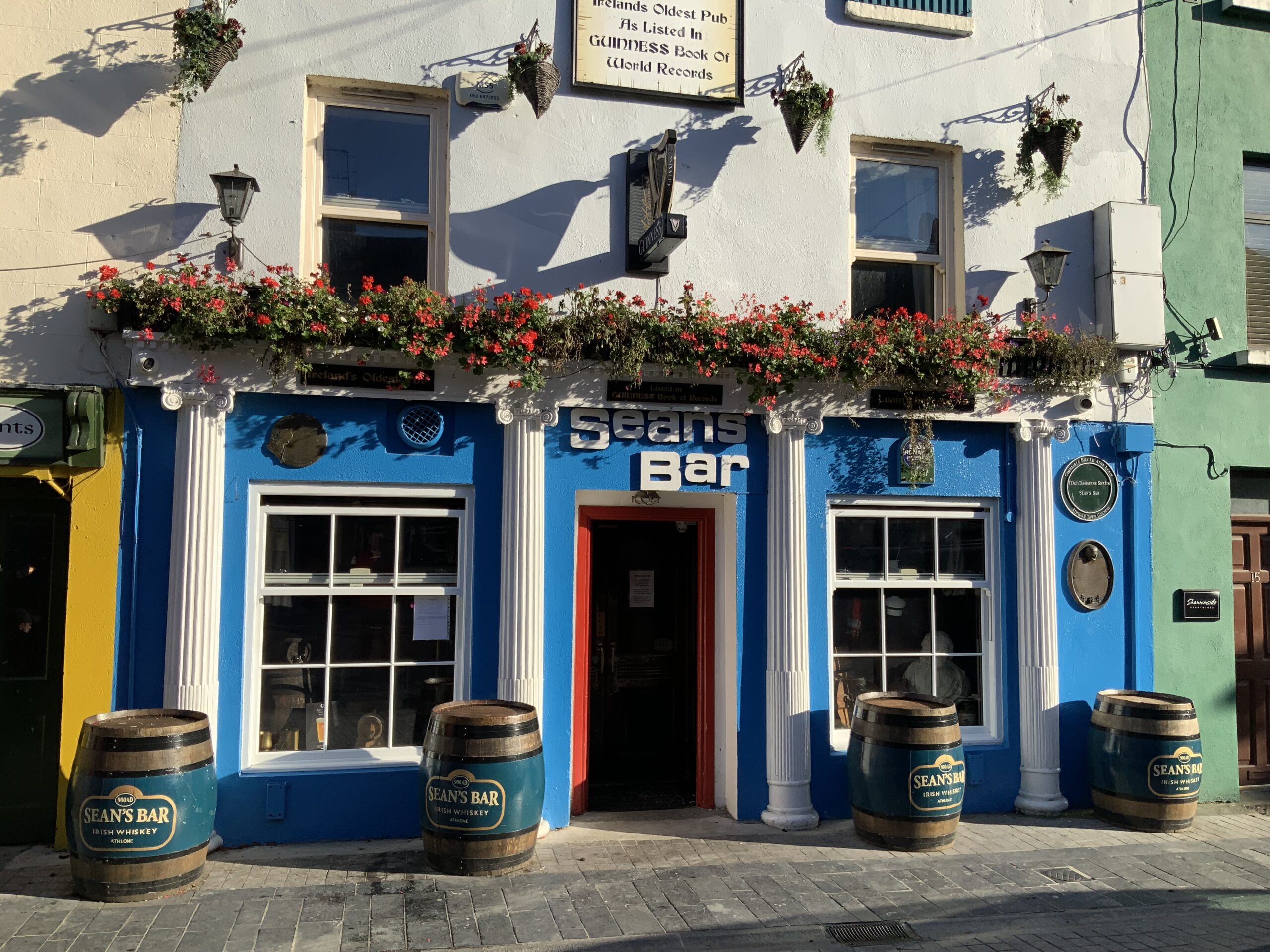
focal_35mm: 29
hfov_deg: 61.7
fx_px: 1064
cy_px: 476
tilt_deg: +3.6
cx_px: 635
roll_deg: -0.9
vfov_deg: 48.2
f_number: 1.8
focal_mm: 3
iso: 16
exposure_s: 1/1534
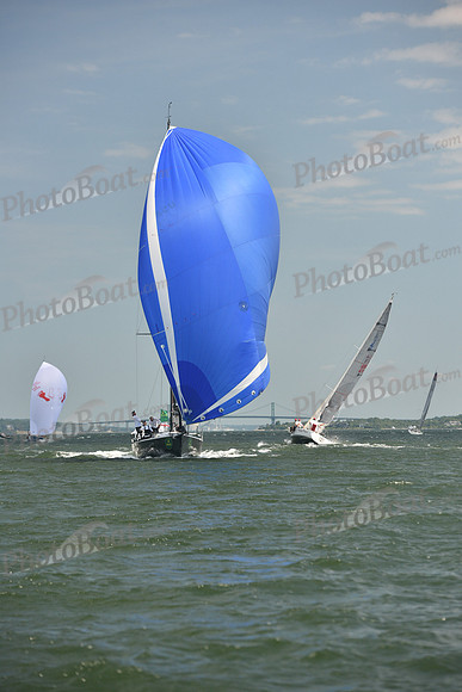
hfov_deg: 11.0
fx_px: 2405
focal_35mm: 125
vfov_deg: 16.4
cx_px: 231
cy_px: 346
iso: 320
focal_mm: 125
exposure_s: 1/1250
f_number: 5
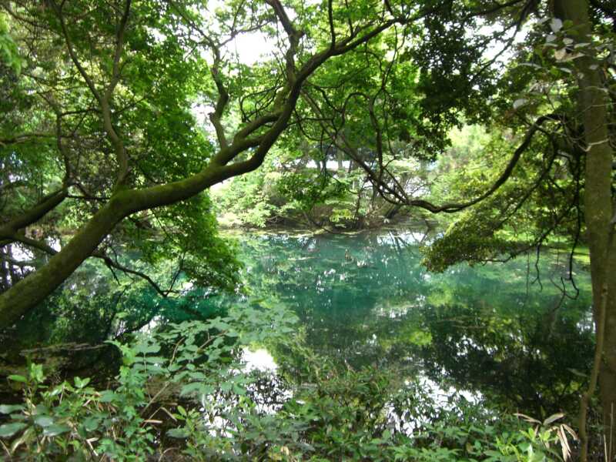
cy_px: 231
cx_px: 308
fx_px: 676
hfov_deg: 49.0
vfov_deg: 37.7
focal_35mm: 38
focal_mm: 6.2
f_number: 2.7
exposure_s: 1/40
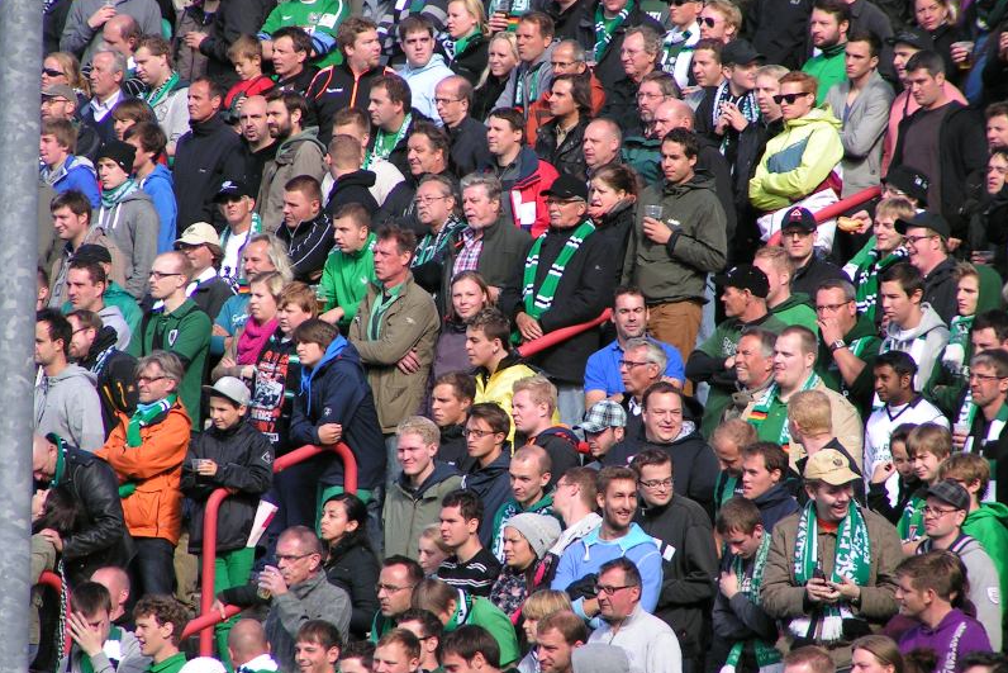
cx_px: 504
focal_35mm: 397
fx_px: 11117
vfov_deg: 3.5
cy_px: 331
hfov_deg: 5.2
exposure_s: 1/400
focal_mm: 58
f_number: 3.5
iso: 50
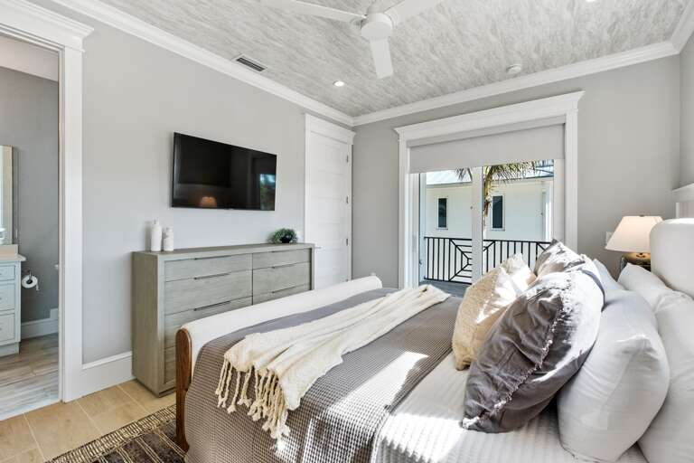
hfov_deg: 100.4
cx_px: 347
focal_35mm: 15
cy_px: 232
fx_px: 289
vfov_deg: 77.3
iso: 640
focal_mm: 10
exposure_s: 1/60
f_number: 6.4
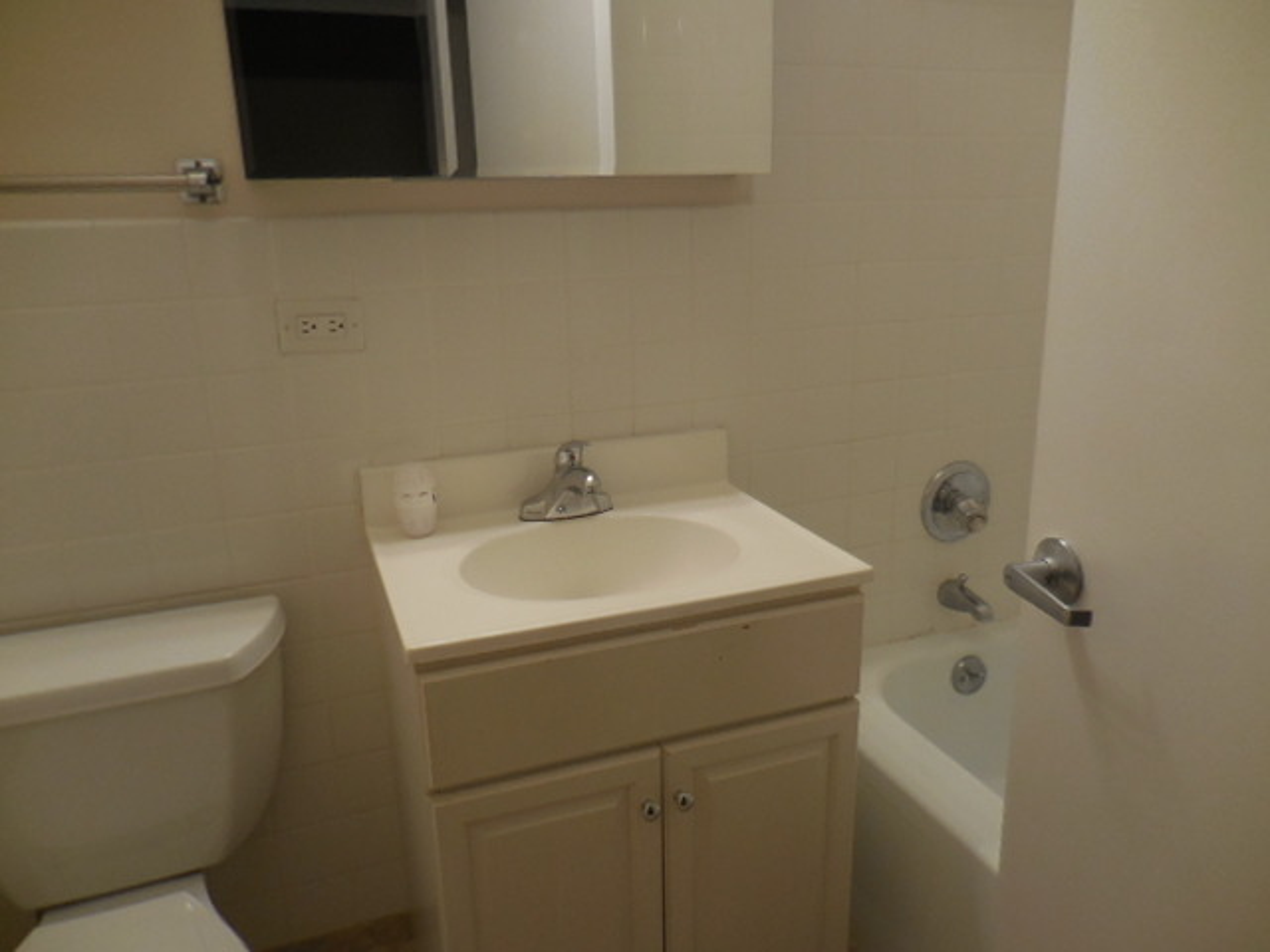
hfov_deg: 69.4
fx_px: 917
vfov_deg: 54.9
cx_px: 635
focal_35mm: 25
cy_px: 476
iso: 140
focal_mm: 4.5
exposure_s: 1/30
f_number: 3.3
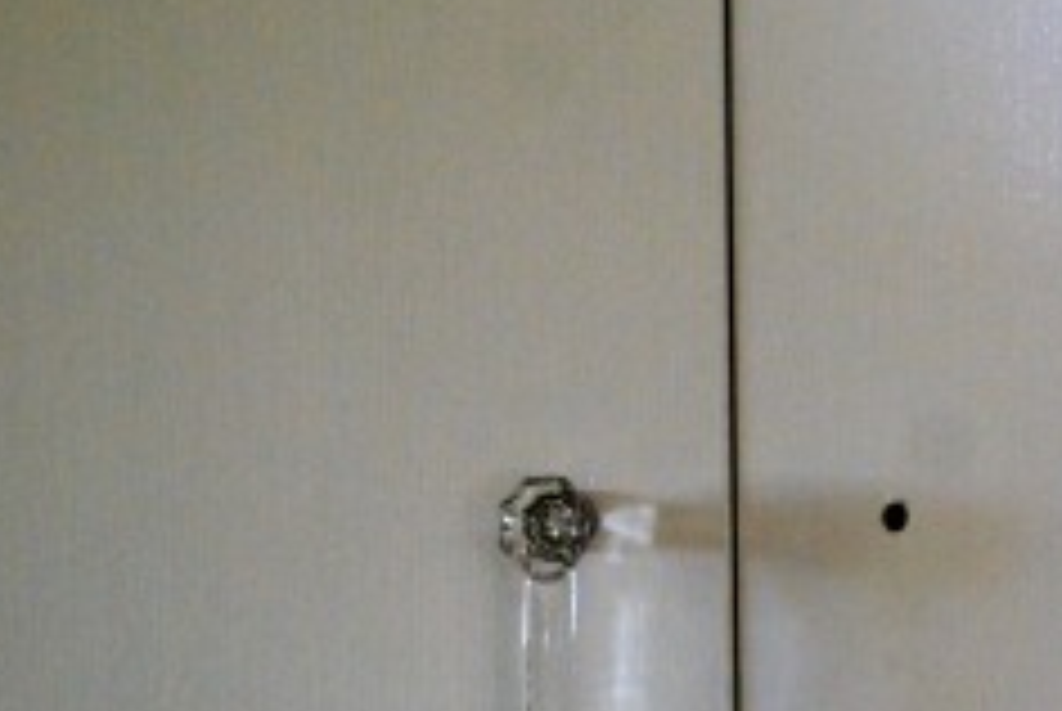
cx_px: 891
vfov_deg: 14.5
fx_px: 2776
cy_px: 526
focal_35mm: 94
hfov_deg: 21.3
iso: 1600
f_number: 4.5
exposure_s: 1/25
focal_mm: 26
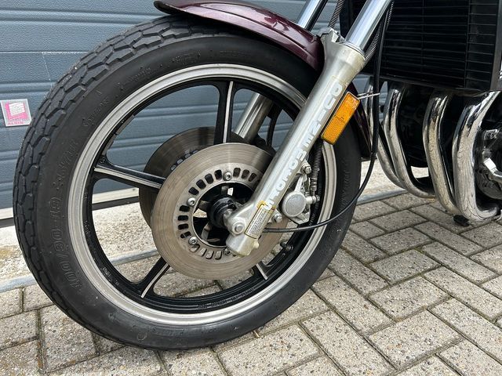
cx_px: 251
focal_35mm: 26
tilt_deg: -21.3
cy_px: 188
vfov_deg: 53.1
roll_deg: -1.1
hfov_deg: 67.3
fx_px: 377
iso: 50
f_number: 1.5
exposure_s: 1/1449
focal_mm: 5.7
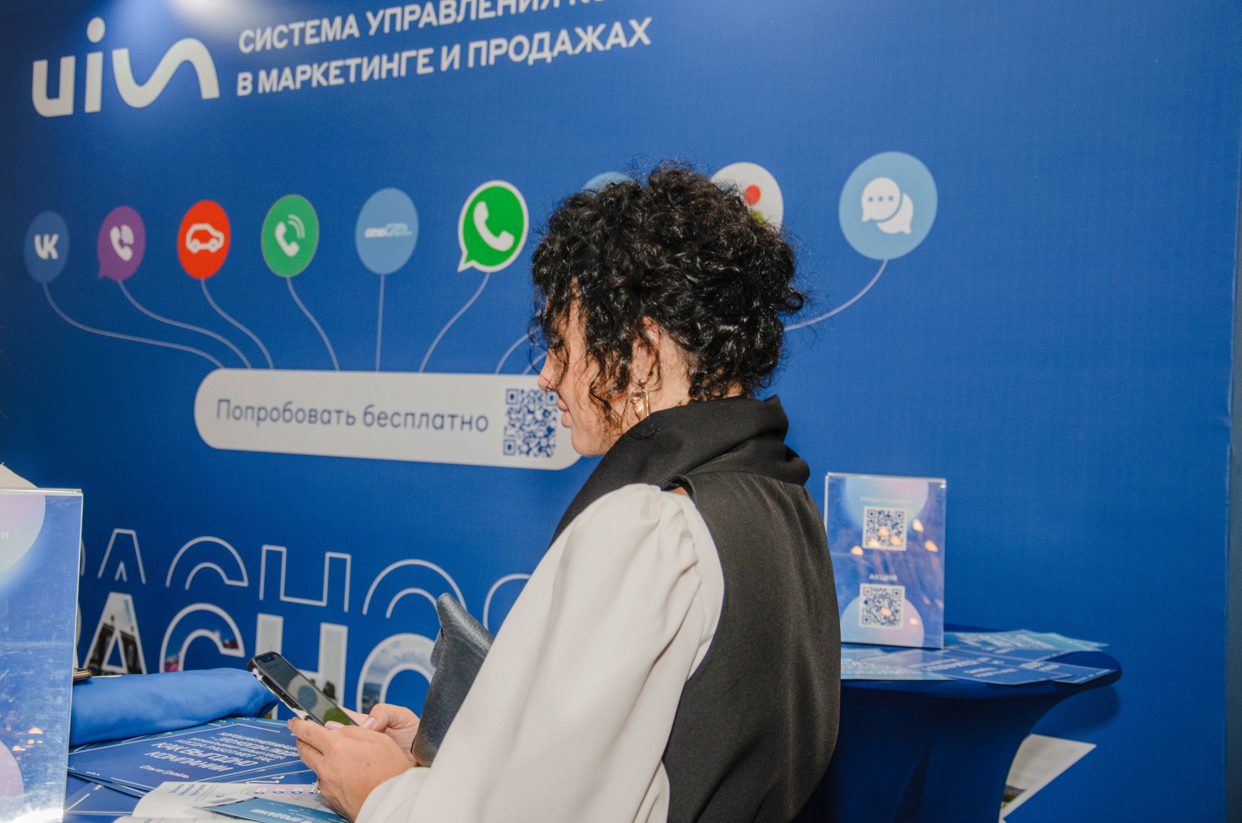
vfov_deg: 26.8
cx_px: 593
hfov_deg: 39.5
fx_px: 1727
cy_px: 393
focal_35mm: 50
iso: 320
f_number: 4.2
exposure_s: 1/125
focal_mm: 32
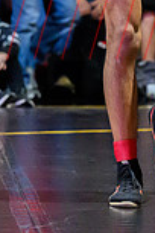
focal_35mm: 392
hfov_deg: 3.5
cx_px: 109
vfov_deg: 5.2
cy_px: -107
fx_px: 2531
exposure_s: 1/500
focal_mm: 87
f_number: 2.8
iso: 20000
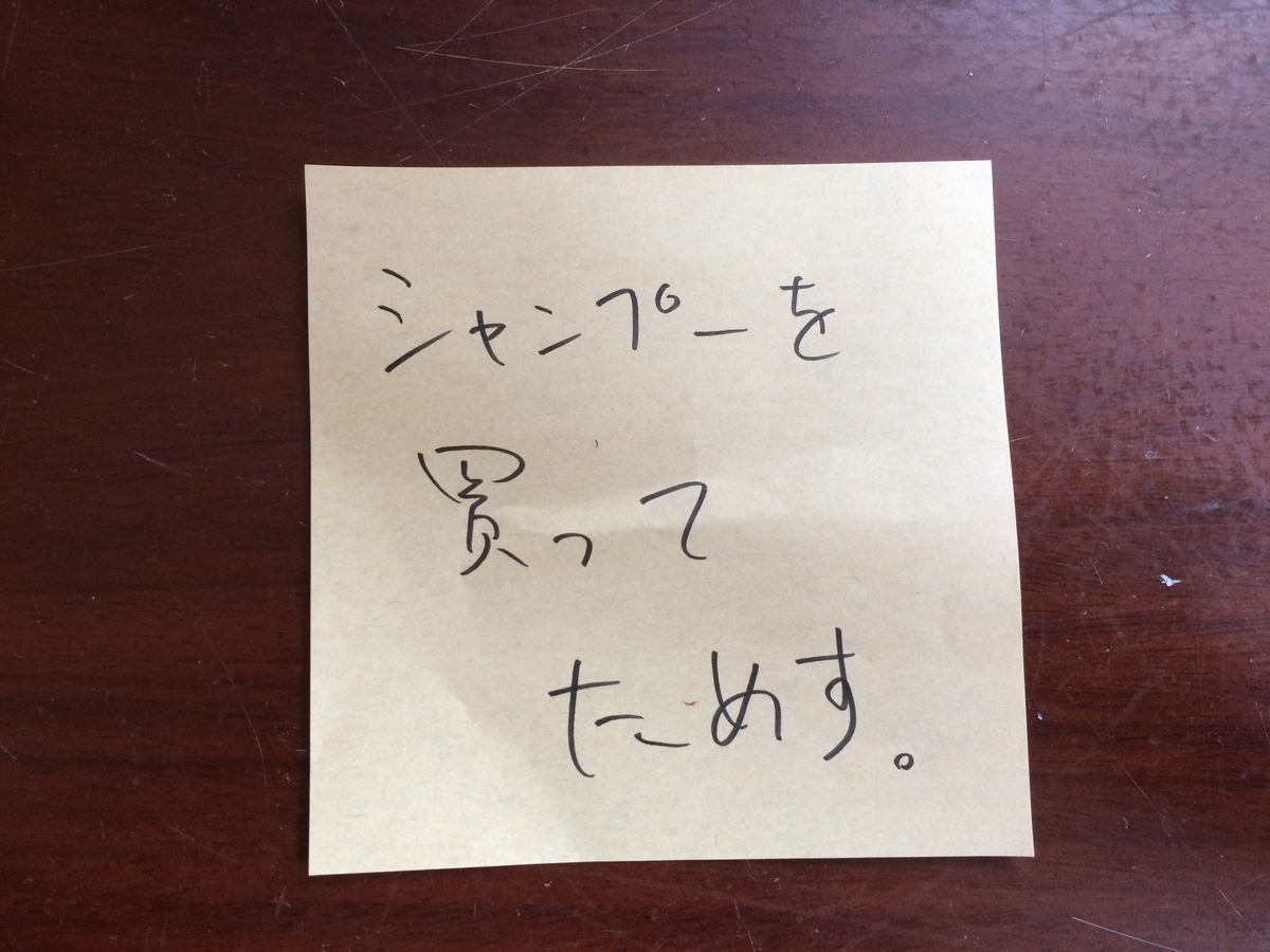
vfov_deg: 48.2
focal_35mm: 29
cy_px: 476
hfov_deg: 61.7
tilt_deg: -87.7
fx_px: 1064
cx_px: 635
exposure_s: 1/30
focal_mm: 4.15
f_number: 2.2
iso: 80
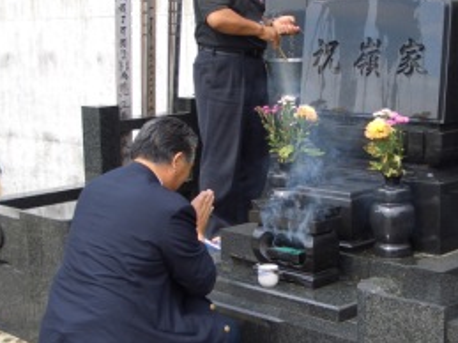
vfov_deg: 20.7
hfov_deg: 27.3
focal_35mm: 71
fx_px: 939
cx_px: 290
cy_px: 149
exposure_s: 1/320
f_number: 2.8
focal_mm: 6.8
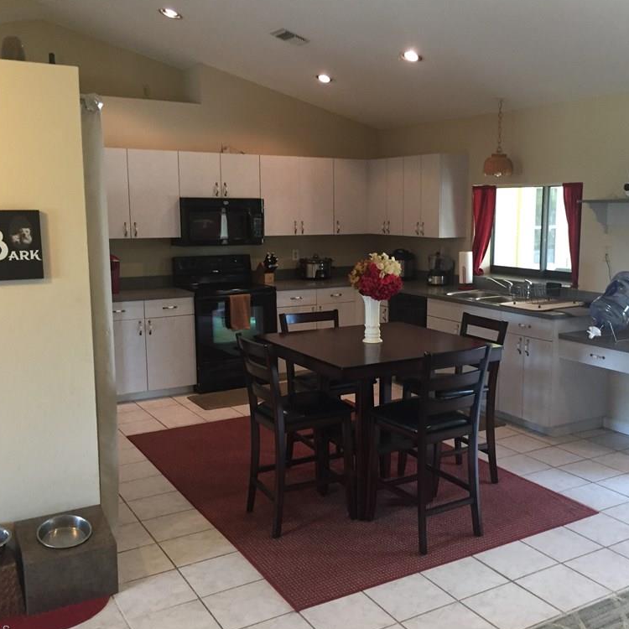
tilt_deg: -9.3
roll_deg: -0.3
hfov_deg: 47.0
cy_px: 316
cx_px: 377
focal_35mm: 35
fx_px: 720
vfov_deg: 47.2
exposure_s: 1/30
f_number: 2.2
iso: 160
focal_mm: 4.15
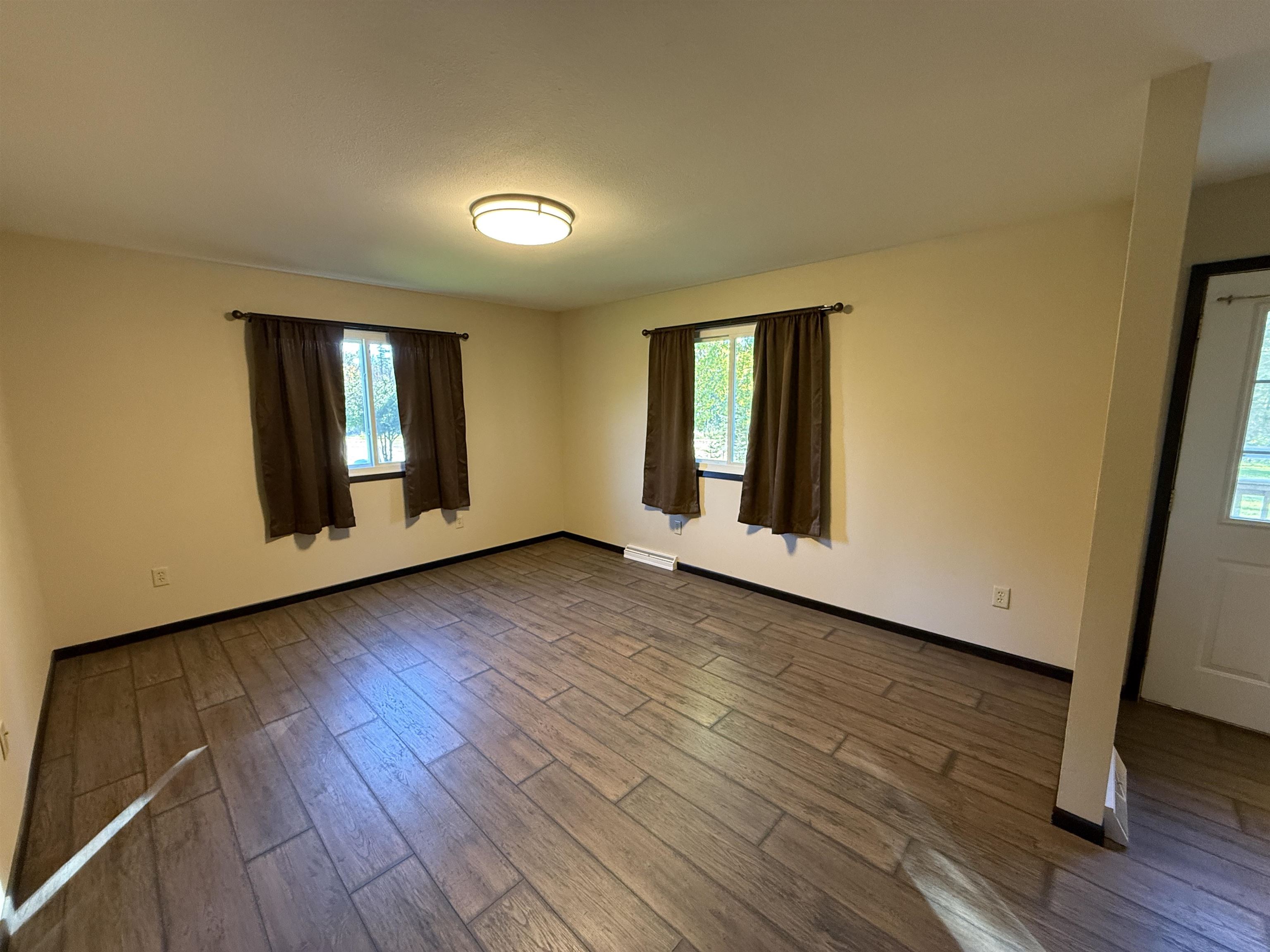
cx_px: 635
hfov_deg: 102.1
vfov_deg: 85.7
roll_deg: -0.1
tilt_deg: -8.9
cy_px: 476
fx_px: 514
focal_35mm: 14
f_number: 2.2
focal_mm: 2.22
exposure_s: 1/60
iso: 400
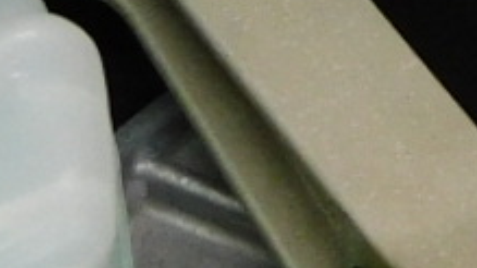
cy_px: -33
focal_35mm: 183
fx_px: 2314
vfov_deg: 6.6
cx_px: 1335
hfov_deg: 9.6
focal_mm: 4
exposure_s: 1/30
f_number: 3
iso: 220
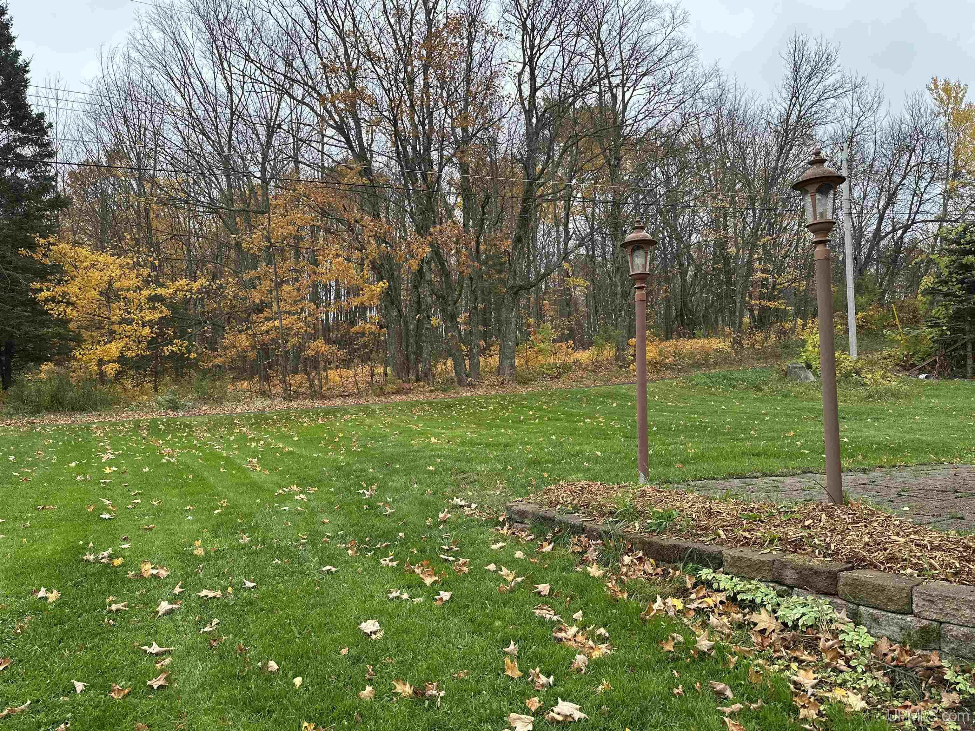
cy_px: 366
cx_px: 488
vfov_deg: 56.8
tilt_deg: +5.1
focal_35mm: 24
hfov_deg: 71.6
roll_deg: +0.8
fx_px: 676
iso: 80
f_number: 1.78
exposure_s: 1/221
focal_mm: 6.86
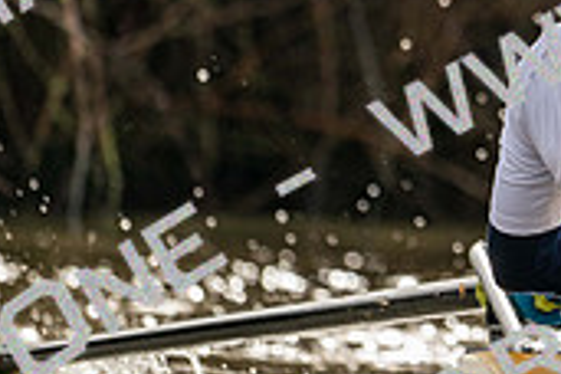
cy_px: 166
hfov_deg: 1.5
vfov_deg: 1.0
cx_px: 774
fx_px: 21161
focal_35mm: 1358
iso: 280
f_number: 4.5
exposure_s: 1/1600
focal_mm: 400
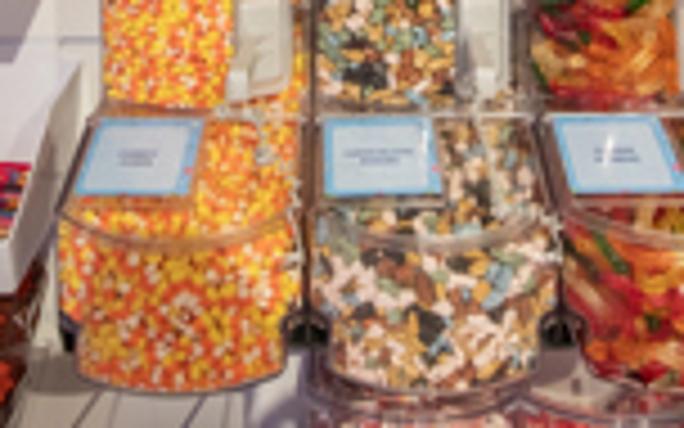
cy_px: -354
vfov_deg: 17.7
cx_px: 335
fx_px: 1081
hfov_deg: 35.1
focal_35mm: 58
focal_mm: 15
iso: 400
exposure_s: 1/20
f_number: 5.6
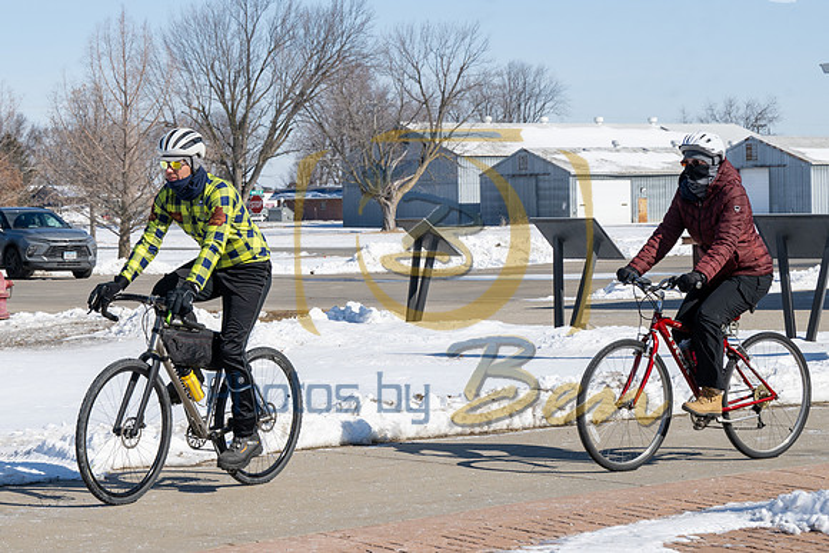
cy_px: 194
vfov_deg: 12.3
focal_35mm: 111
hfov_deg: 18.2
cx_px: 169
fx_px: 2567
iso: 250
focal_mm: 70
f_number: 10
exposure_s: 1/500
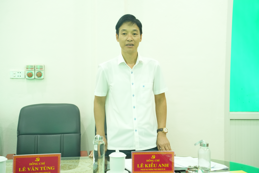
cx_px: 130
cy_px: 86
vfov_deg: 22.3
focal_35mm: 61
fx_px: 439
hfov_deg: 32.9
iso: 4000
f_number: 4
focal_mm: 61
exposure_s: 1/160
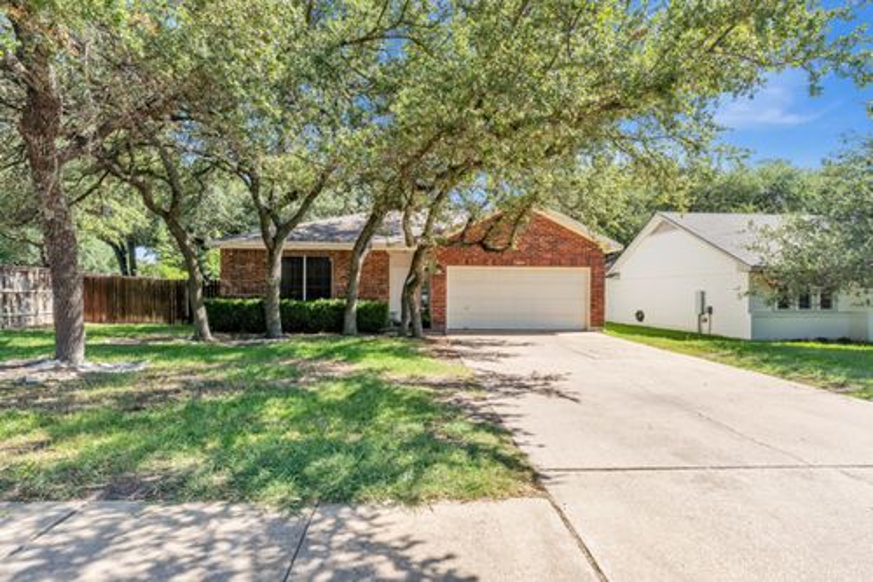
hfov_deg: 90.5
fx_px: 433
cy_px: 291
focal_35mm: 18
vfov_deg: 67.8
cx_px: 436
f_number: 8
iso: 320
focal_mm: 11.9
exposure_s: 1/800
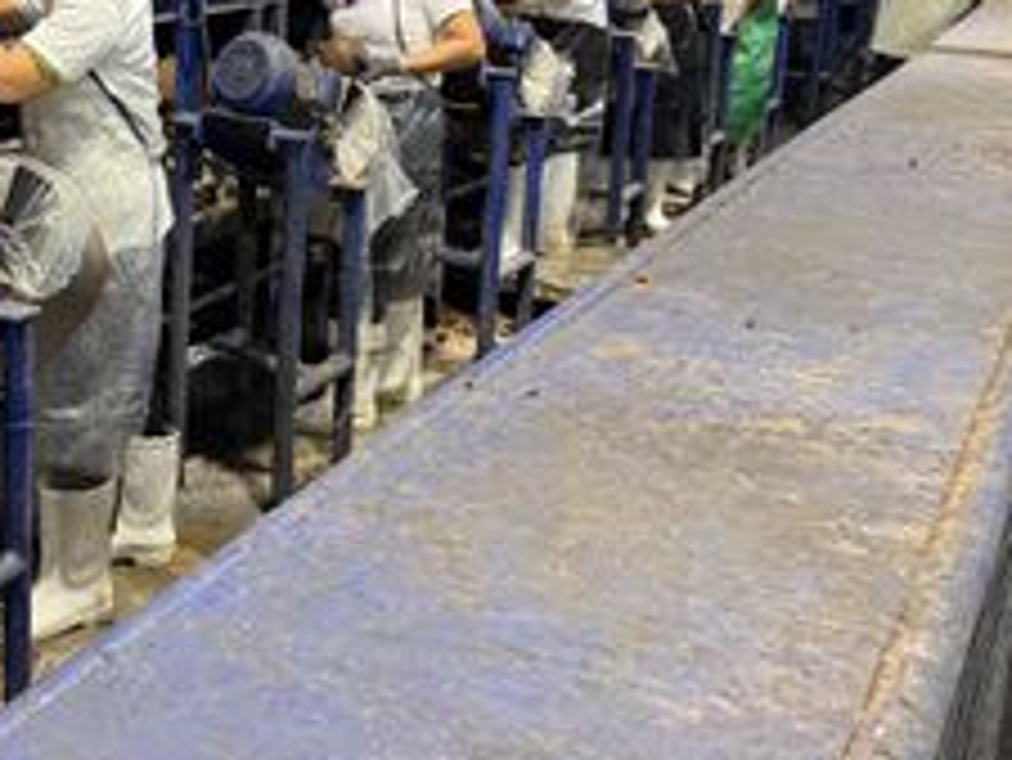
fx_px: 1404
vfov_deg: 29.3
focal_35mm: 48
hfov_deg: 36.8
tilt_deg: -10.7
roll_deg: -0.8
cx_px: 79
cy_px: 110
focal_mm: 6.76
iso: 320
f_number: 1.78
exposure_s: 1/60
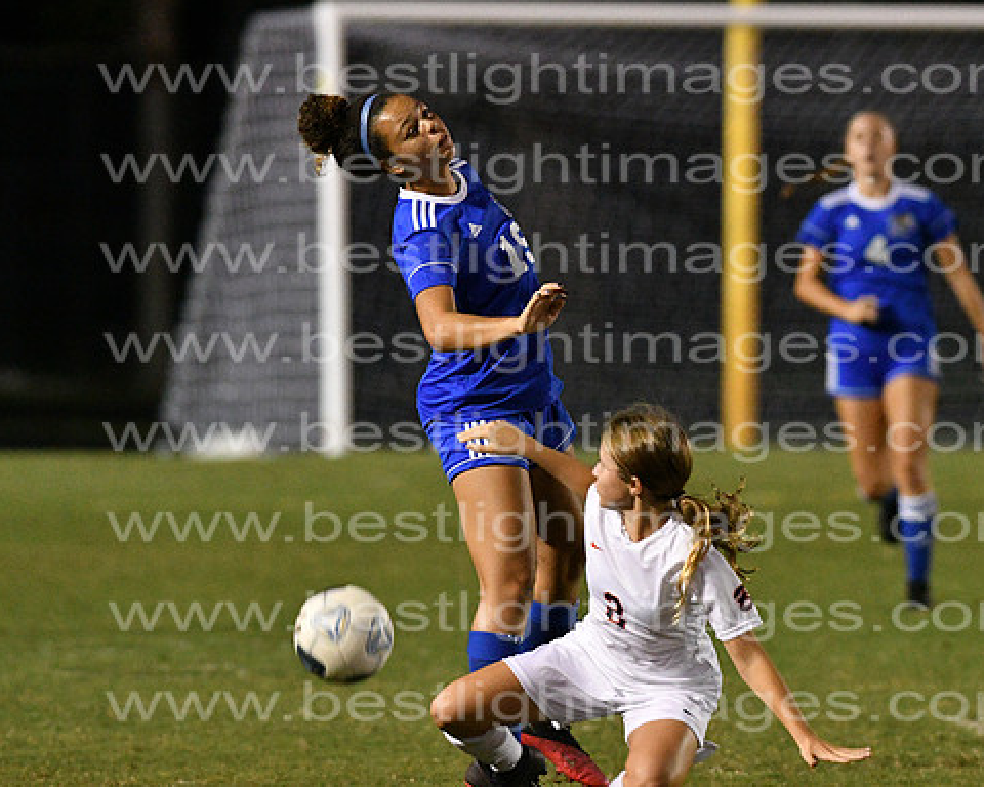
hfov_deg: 3.8
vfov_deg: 3.0
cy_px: 392
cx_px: 572
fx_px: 14853
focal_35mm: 510
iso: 10000
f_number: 3.5
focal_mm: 300
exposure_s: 1/640
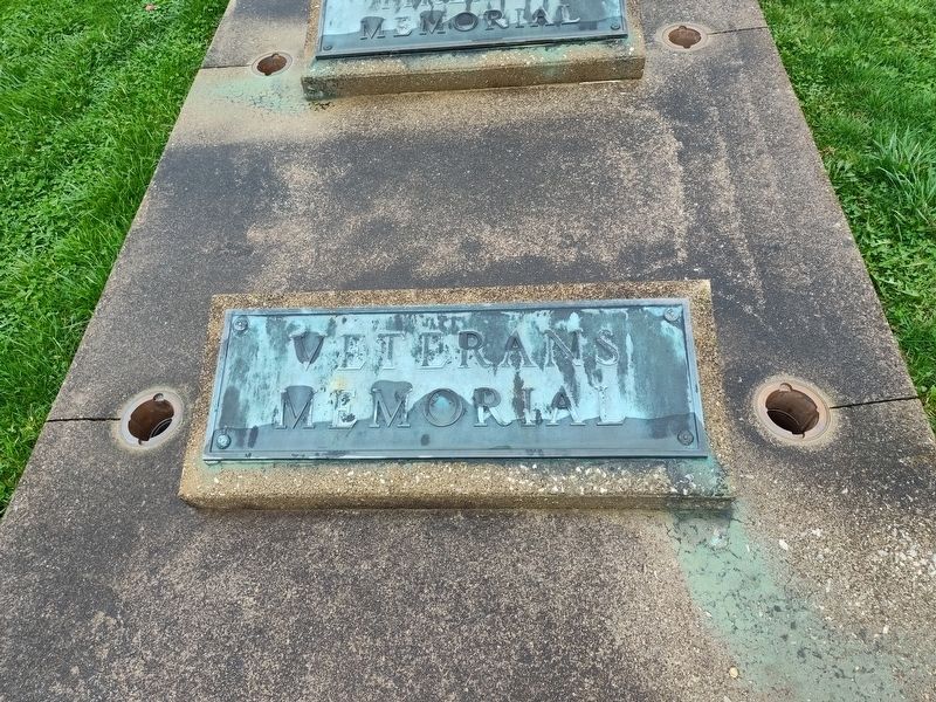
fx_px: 622
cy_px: 351
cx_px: 468
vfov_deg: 58.9
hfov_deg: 73.9
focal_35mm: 23
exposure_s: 1/120
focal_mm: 5.56
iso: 149
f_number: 1.8
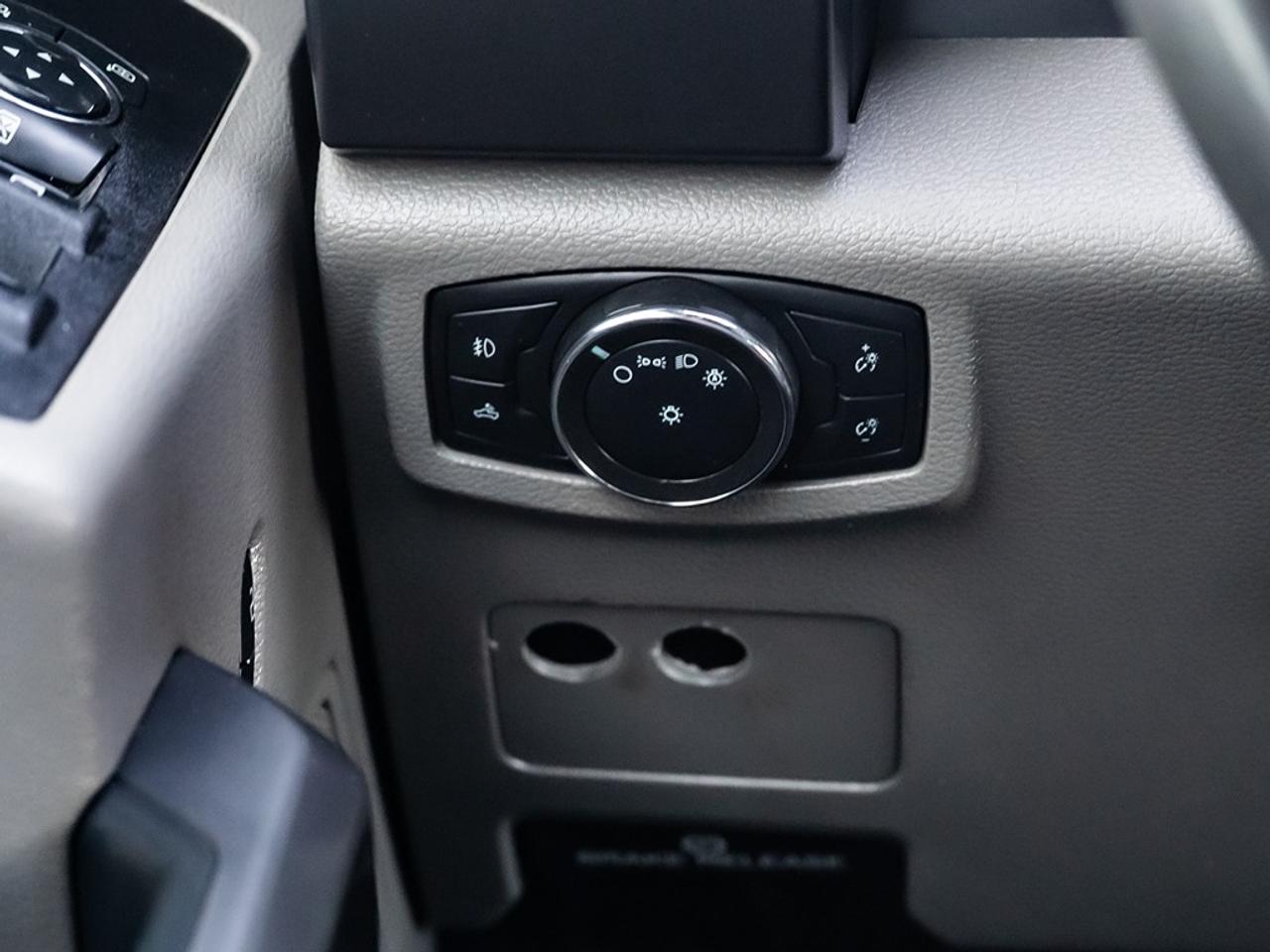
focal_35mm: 115
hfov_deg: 17.2
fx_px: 4209
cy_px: 372
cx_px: 685
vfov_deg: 12.9
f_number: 4
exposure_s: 1/60
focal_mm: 55
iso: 4000
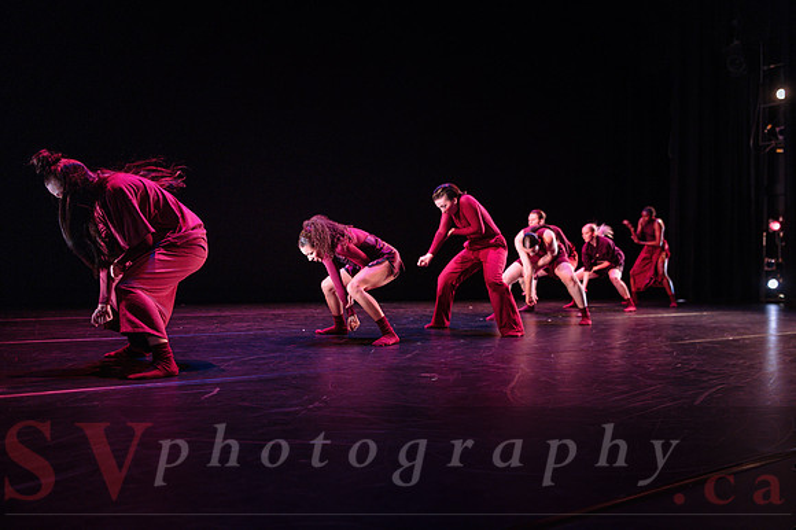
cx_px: 406
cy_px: 265
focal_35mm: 30
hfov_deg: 61.8
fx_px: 665
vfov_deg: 43.4
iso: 2000
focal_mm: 29
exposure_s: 1/200
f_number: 2.8
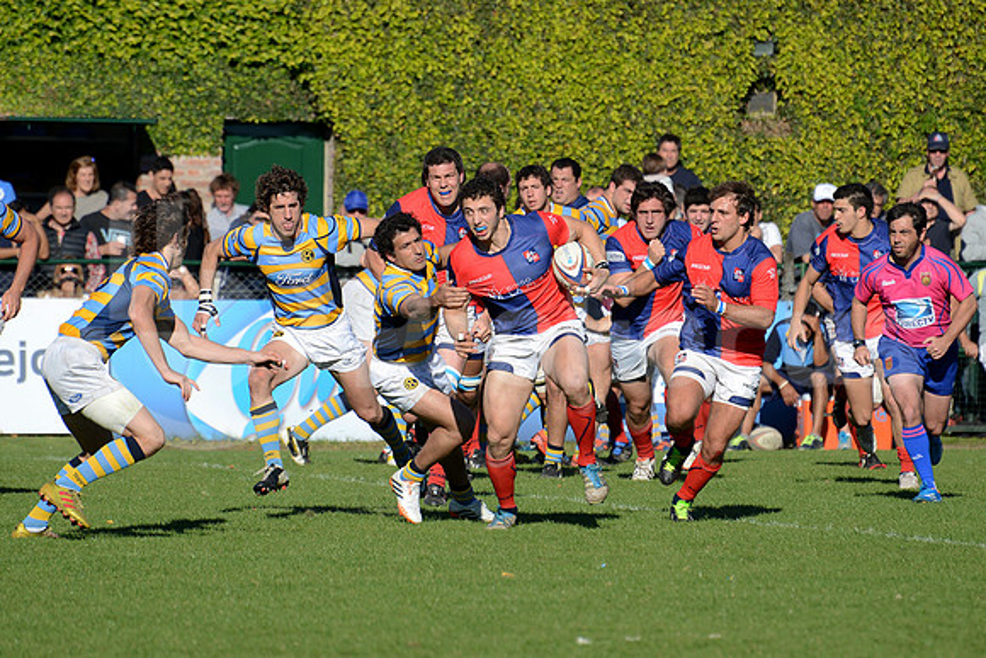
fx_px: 8218
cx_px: 493
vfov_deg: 4.6
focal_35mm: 300
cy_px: 329
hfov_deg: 6.9
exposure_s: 1/1250
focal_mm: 300
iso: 320
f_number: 5.6
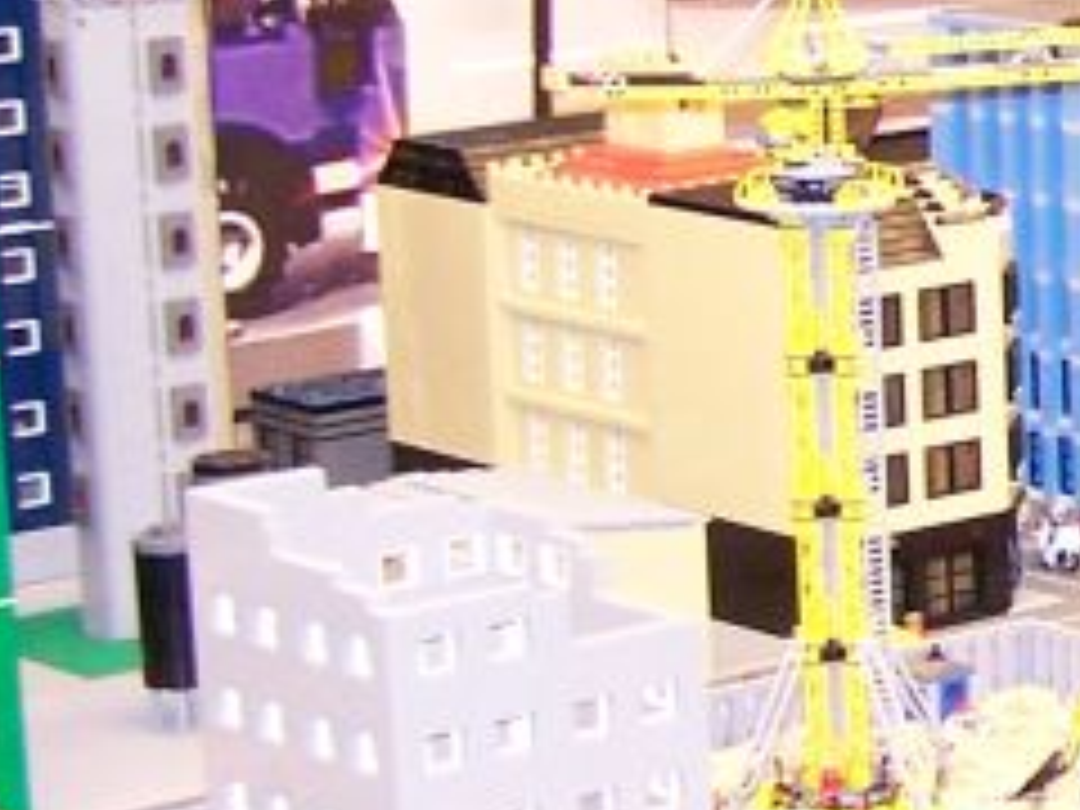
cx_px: 1962
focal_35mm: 162
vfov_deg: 9.2
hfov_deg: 11.3
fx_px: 5054
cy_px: 423
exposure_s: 1/6
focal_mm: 6.3
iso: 140
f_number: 2.8
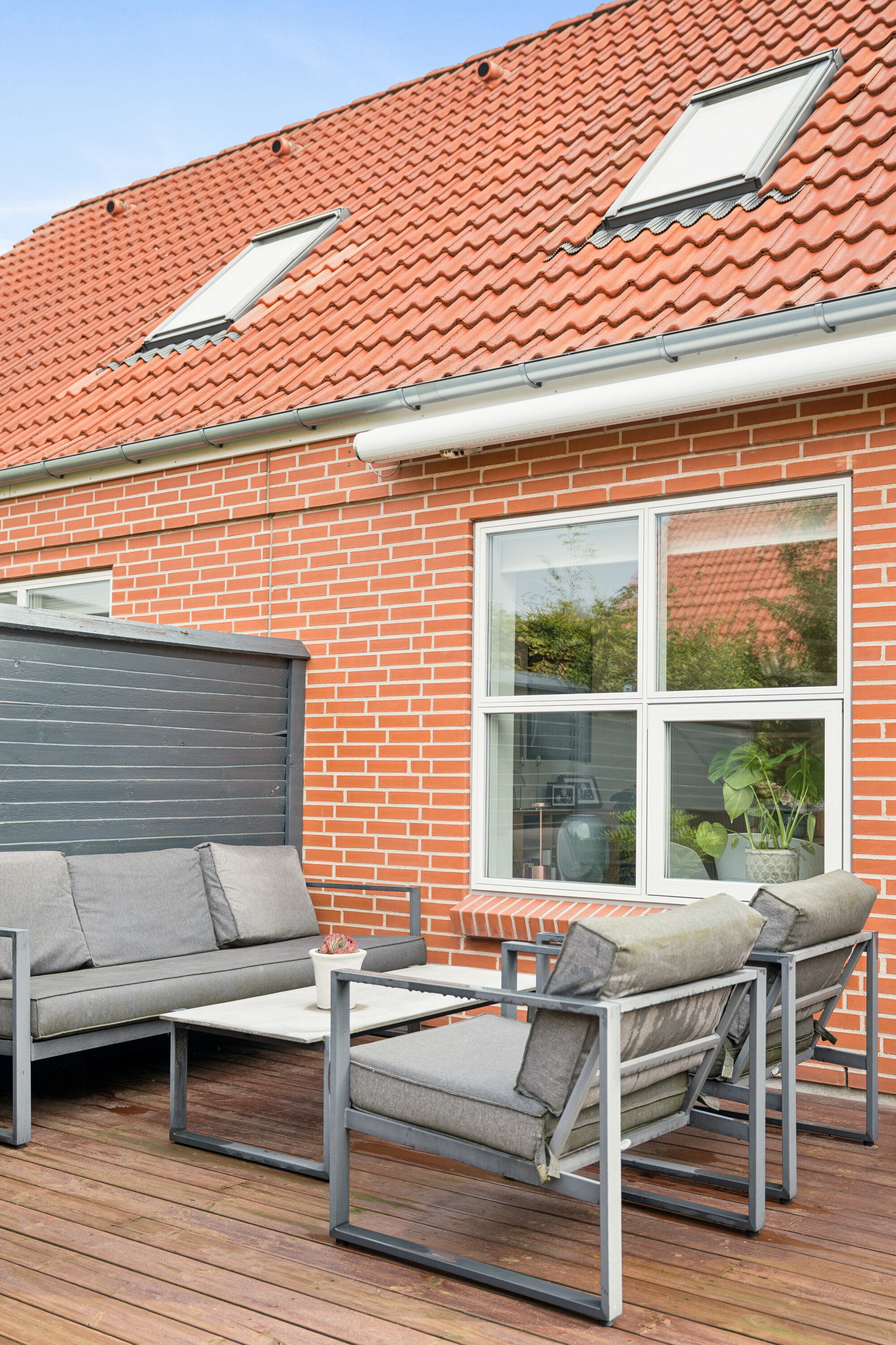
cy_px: 672
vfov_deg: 54.4
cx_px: 448
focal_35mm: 35
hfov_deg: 37.9
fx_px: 1307
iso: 160
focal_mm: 35
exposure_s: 1/160
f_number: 4
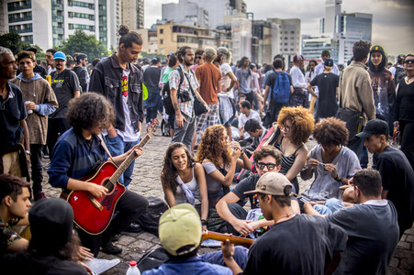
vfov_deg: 37.8
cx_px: 207
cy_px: 138
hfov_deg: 54.5
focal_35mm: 35
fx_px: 402
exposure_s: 1/1000
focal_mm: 35
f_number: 1.8
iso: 160
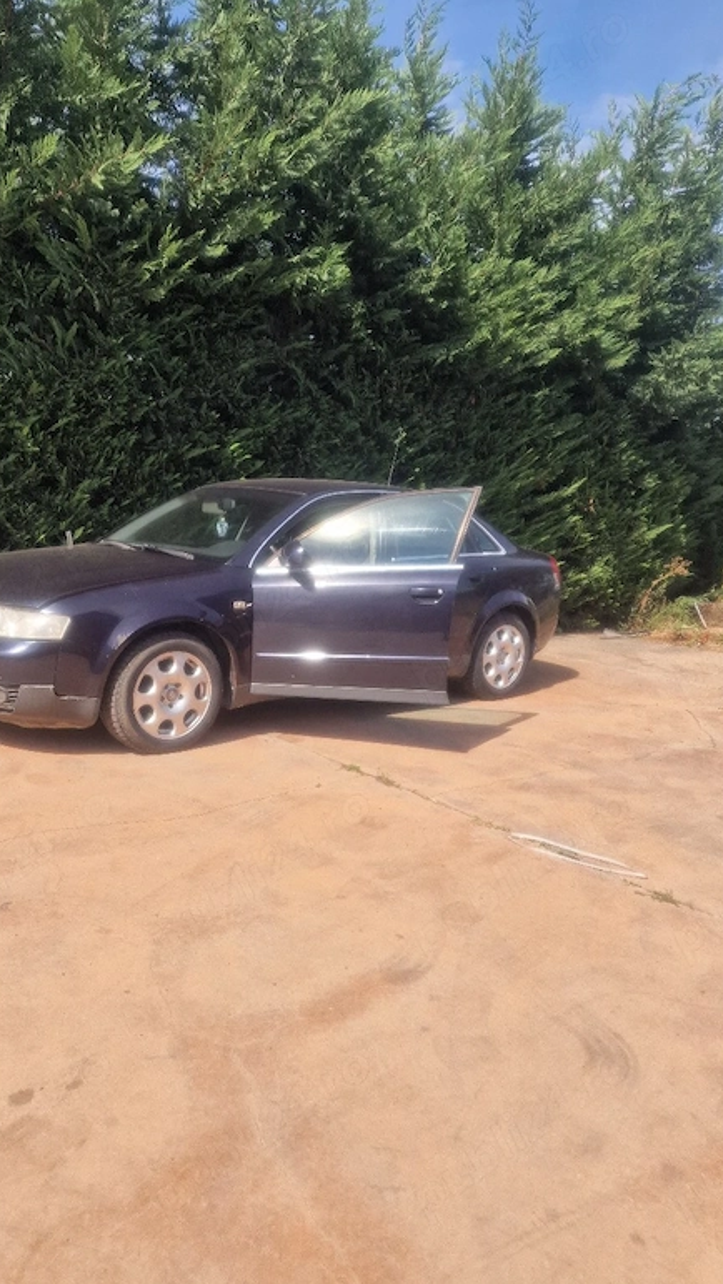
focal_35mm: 26
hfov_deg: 44.4
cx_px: 328
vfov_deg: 71.9
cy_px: 653
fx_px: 886
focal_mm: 6.4
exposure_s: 1/769
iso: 50
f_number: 1.8
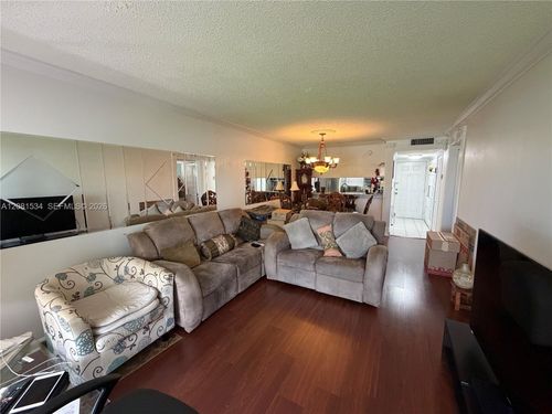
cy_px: 207
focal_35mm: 14
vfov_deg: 85.7
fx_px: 223
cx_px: 276
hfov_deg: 102.1
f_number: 2.2
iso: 640
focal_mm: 2.22
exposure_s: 1/60
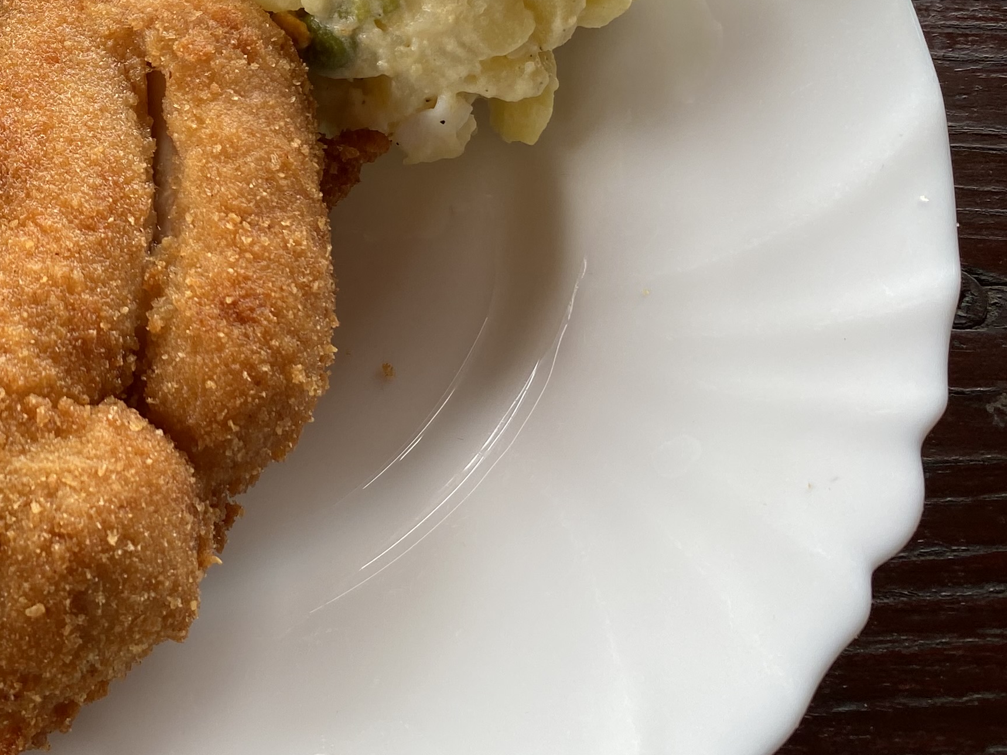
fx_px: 1774
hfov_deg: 29.5
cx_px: -11
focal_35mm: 61
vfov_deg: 23.4
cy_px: 71
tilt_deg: -60.1
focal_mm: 4.25
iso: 32
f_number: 1.8
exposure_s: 1/139
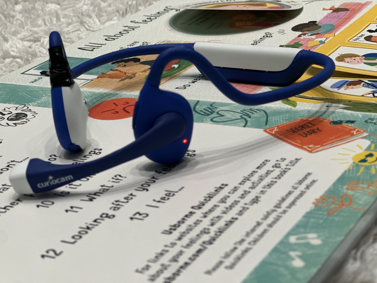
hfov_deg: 25.3
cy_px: 142
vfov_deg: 19.1
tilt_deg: -21.4
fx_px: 839
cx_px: 188
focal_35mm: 77
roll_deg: +6.9
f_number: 2.8
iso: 160
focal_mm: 9
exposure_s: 1/50
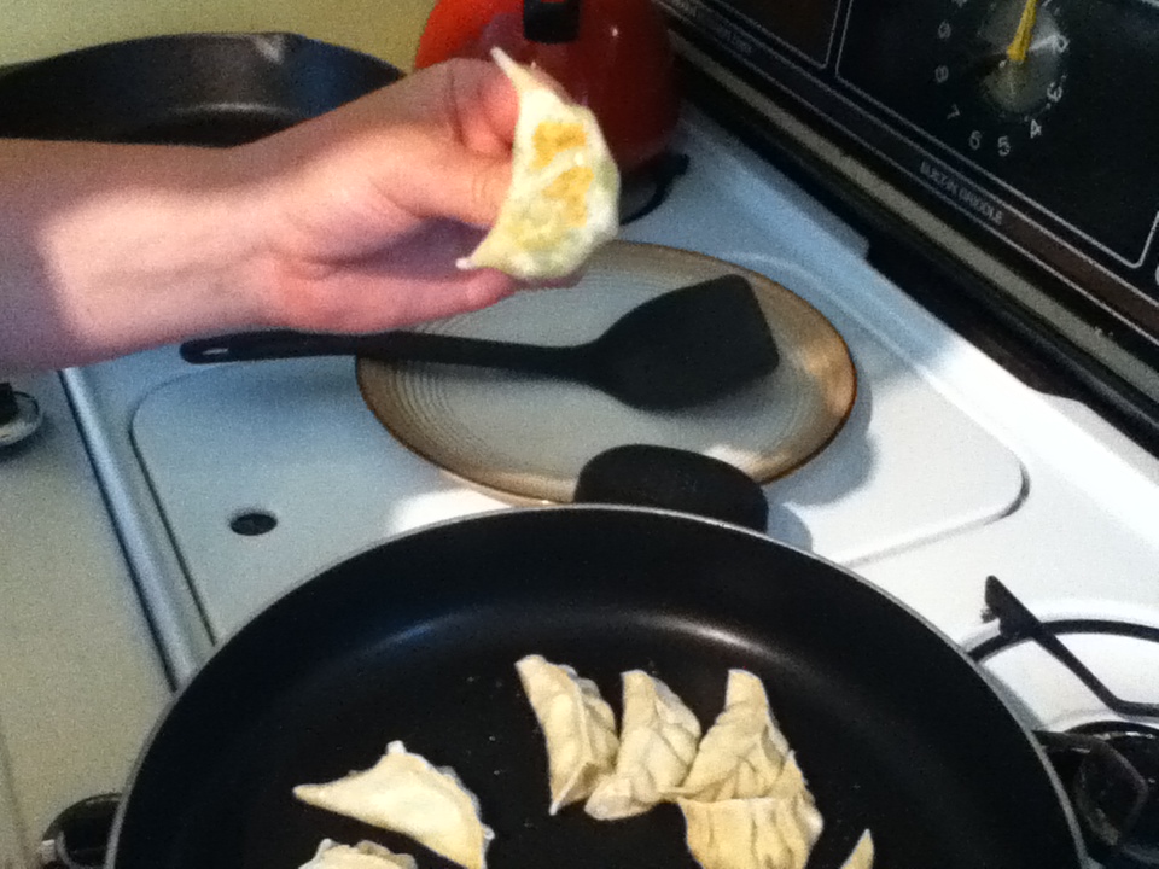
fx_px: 1071
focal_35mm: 32
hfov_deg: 56.8
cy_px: 434
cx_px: 580
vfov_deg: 44.2
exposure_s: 1/24
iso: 640
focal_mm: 3.85
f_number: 2.4
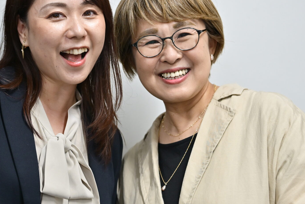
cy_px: 90
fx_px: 772
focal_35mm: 91
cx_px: 83
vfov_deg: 15.0
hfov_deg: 22.2
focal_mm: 49
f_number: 2.8
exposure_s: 1/400
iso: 1600
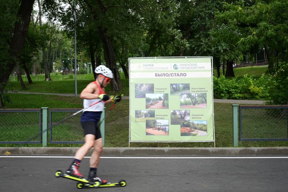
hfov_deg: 51.9
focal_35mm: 37
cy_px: 96
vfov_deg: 35.9
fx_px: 296
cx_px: 144
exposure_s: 1/250
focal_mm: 37
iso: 400
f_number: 9
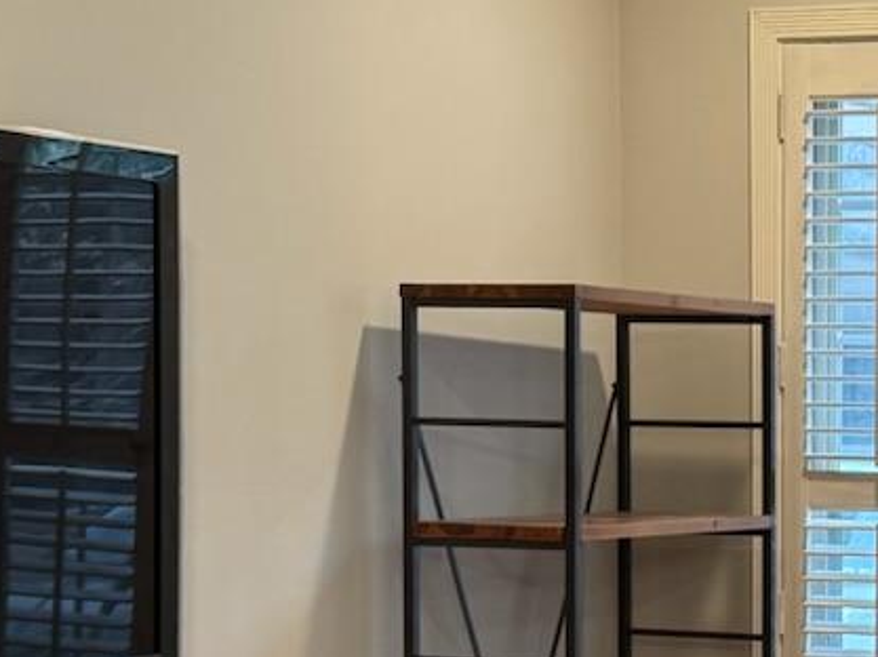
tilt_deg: -5.7
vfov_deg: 12.4
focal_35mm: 118
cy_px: 668
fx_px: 2990
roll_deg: -0.9
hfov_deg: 16.1
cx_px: 1030
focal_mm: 6.76
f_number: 1.78
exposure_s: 1/60
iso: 125
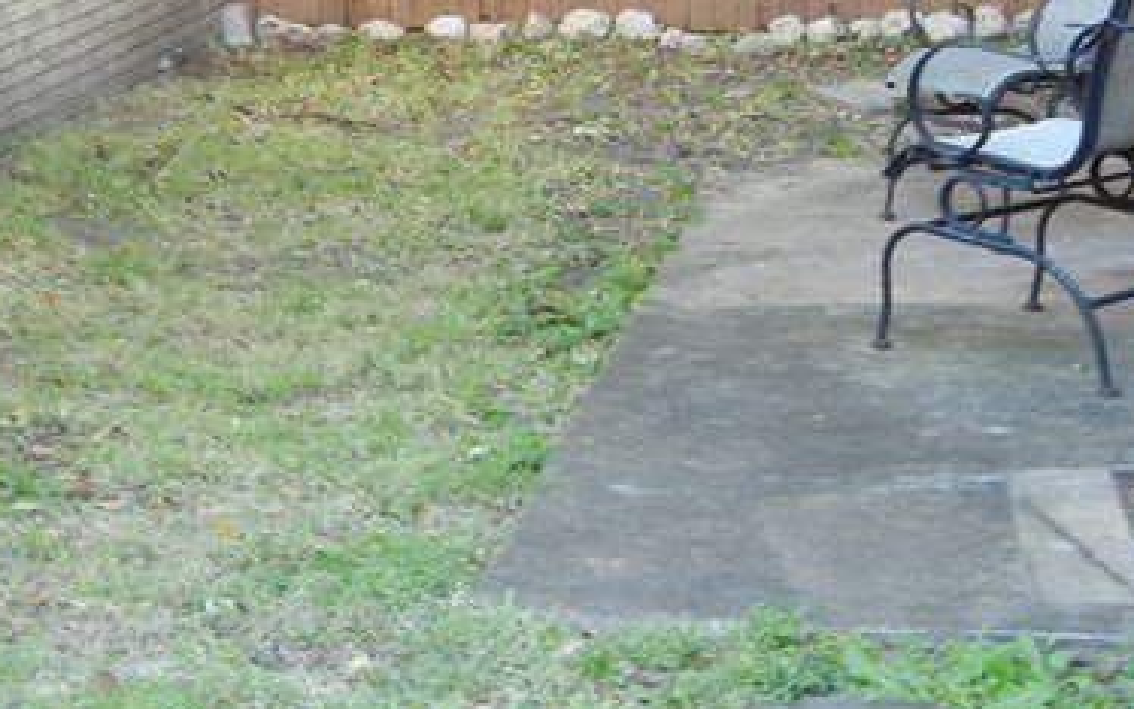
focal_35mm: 87
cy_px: 170
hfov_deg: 23.8
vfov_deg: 15.0
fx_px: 2690
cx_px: 546
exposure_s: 1/30
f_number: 3.5
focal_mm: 5.4
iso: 175
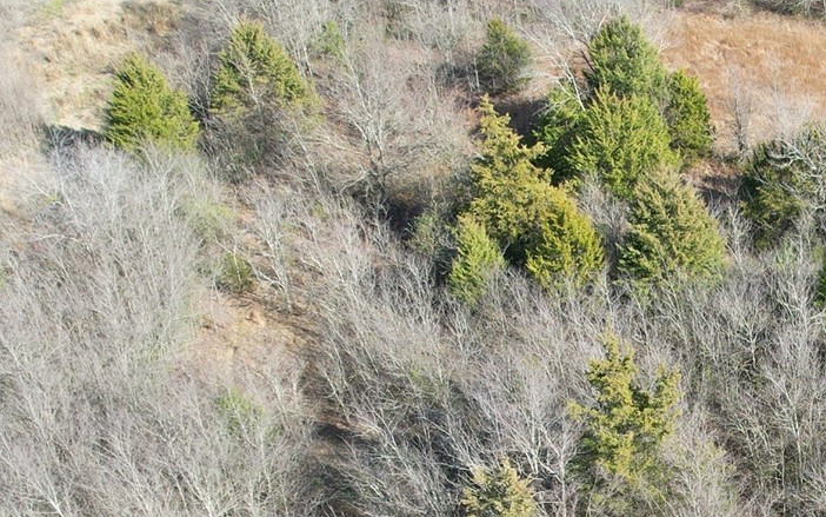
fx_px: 1463
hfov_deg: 29.3
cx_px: 840
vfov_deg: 19.0
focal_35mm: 65
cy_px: 604
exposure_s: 1/640
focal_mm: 8.38
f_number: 2.8
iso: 100
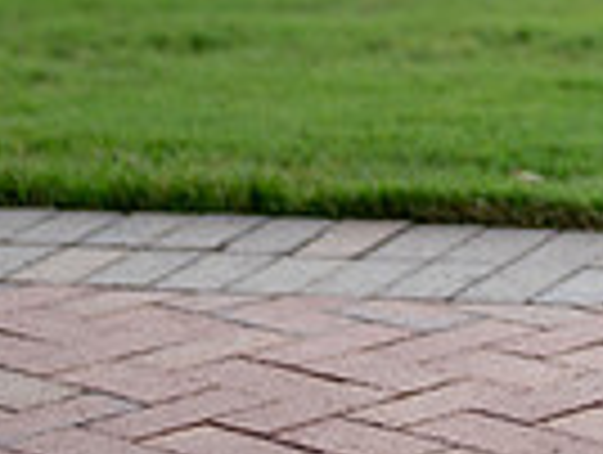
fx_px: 4293
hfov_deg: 7.8
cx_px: 995
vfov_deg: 5.9
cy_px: -366
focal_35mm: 246
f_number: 1.2
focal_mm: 50
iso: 200
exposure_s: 1/2000
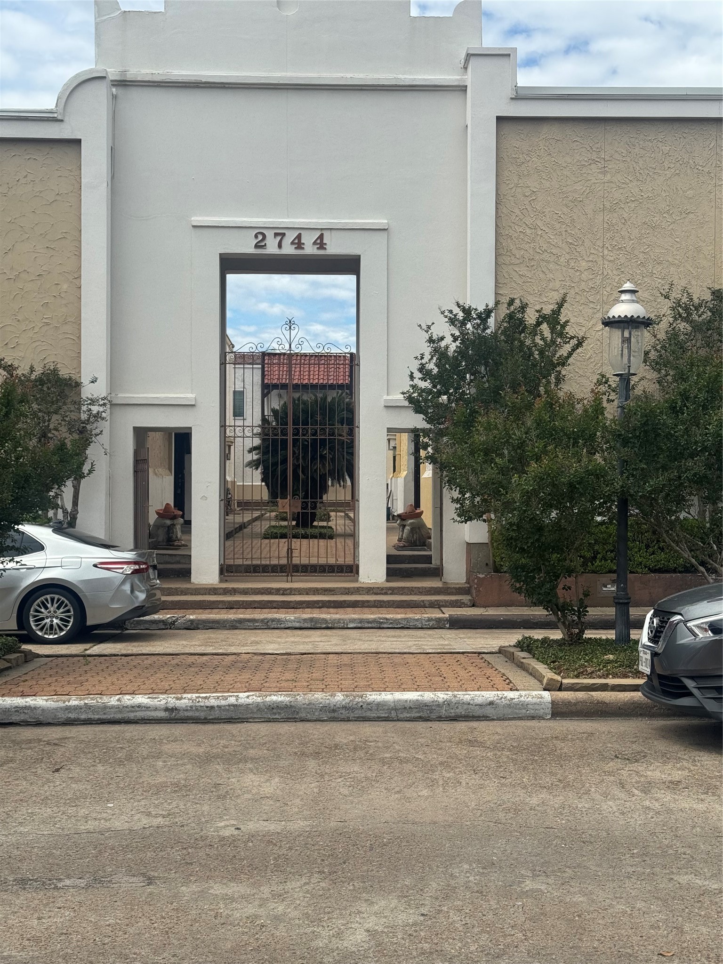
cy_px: 482
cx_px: 362
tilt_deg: +1.3
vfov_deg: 39.7
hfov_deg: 30.3
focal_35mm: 48
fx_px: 1337
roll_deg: +0.5
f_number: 1.78
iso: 64
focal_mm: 6.76
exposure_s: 1/3096
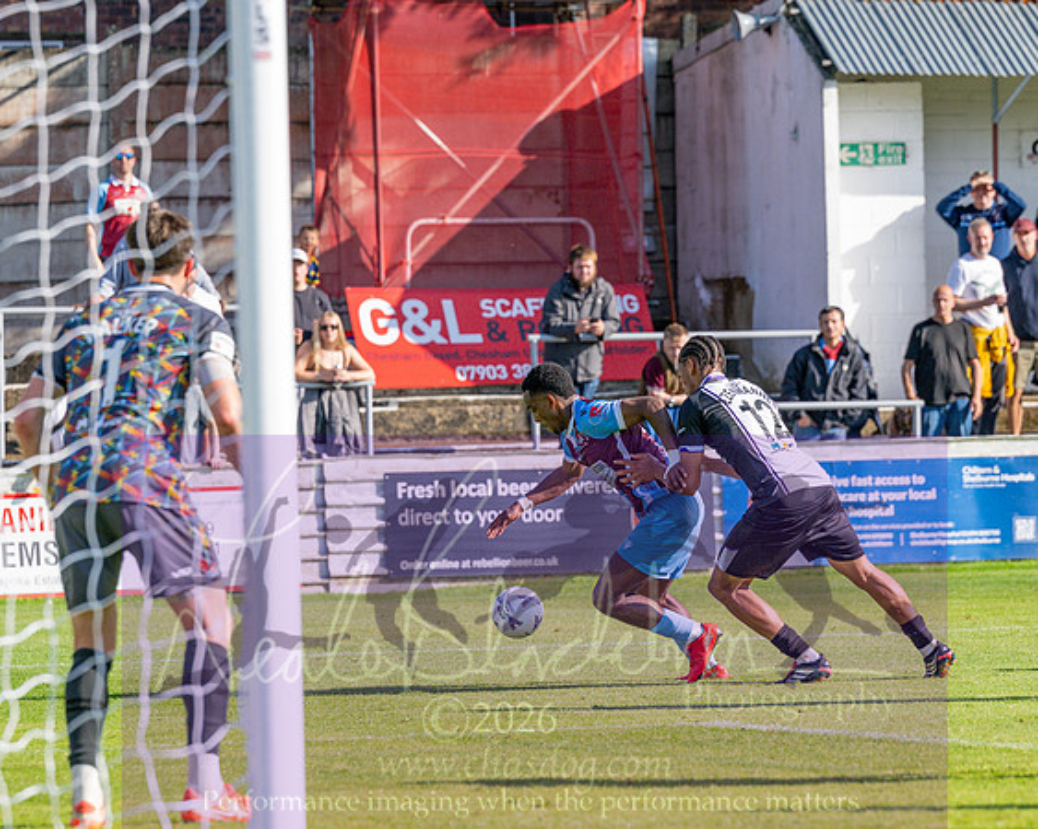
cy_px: 414
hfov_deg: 7.2
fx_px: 8294
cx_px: 486
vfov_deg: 5.7
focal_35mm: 270
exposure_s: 1/2500
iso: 400
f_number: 4
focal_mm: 150
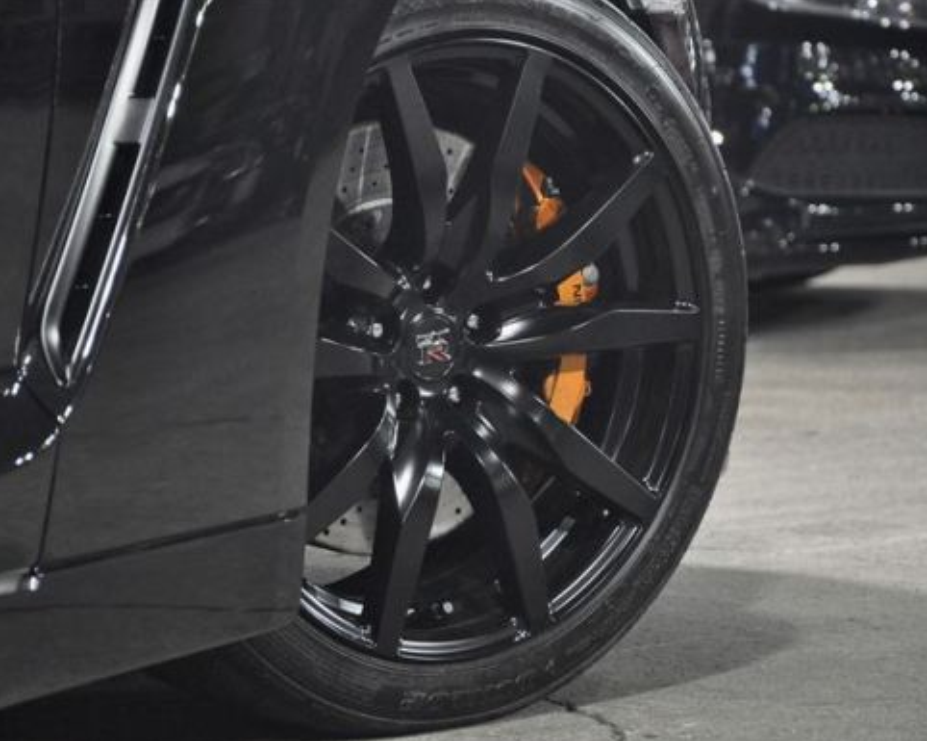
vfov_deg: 8.6
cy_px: 372
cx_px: 433
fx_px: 4924
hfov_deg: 10.8
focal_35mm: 180
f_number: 5.6
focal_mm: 105
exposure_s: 1/40
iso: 3200
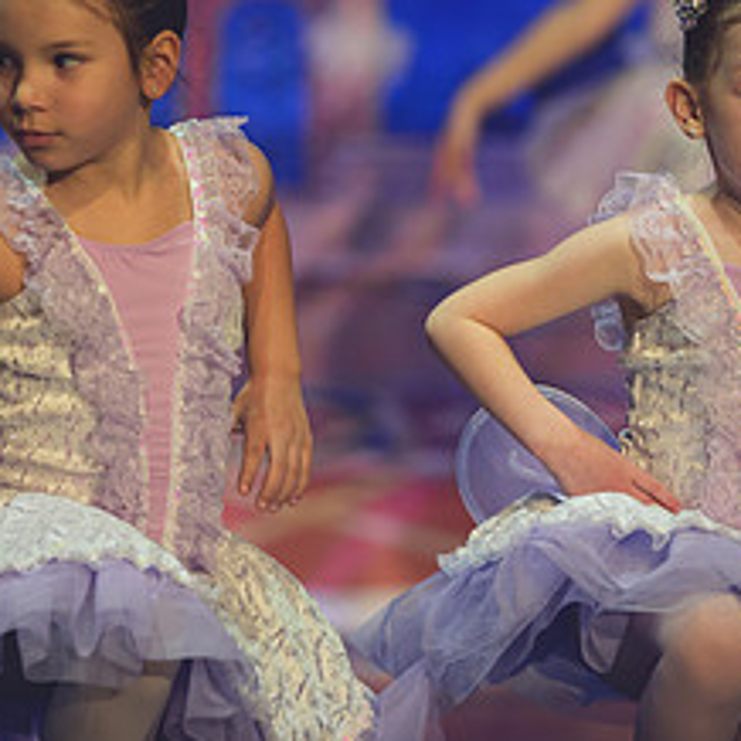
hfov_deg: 5.3
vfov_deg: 5.3
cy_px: 195
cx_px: 173
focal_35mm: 328
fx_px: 7944
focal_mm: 145
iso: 1000
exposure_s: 1/320
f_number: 2.8
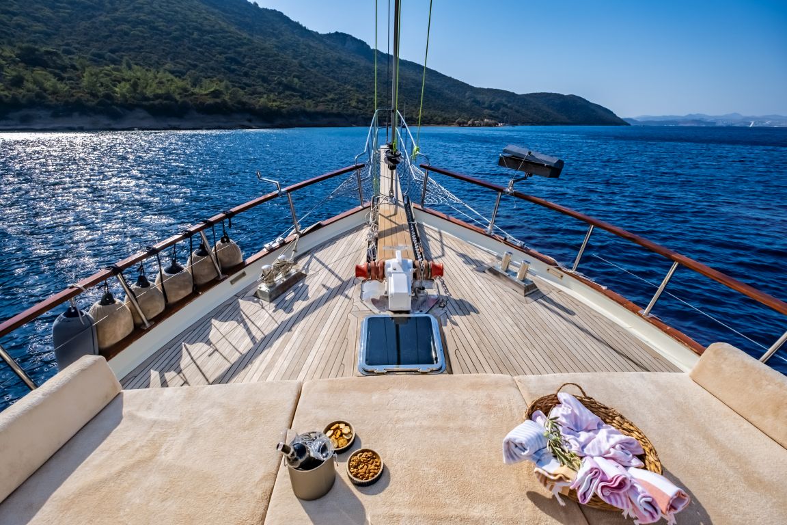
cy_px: 262
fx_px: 328
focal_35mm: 15
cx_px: 394
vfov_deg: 77.3
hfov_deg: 100.4
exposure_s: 1/32000
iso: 640
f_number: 4
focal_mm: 10
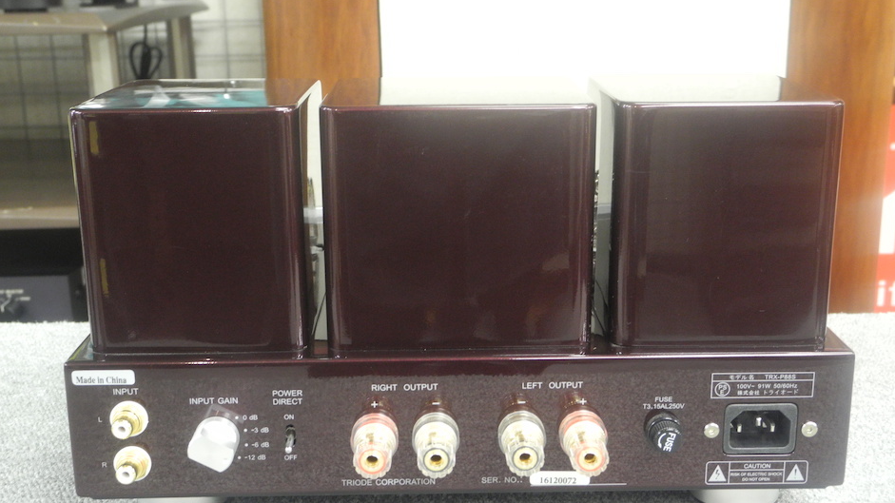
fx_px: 1186
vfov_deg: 23.9
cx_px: 456
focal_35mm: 50
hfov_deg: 41.3
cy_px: 283
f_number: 3.2
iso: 400
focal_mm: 9.7
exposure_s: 1/7.7
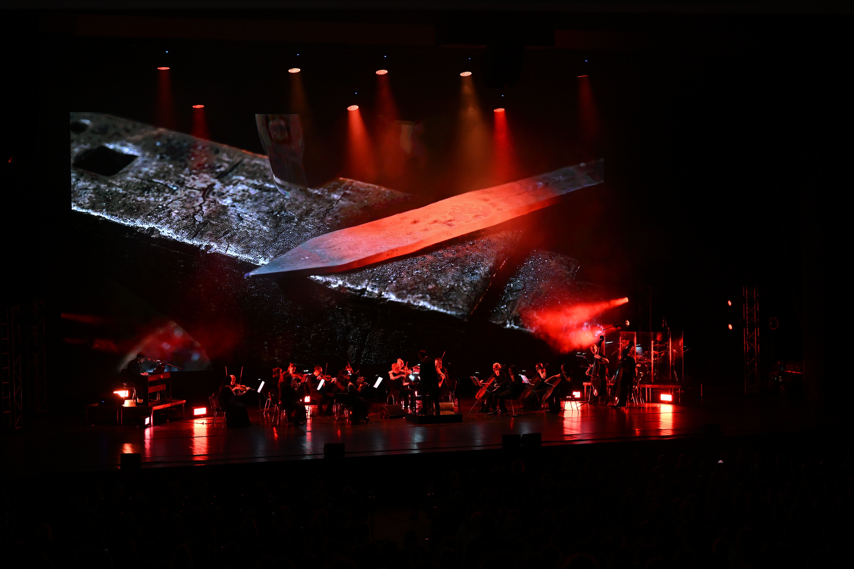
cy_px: 284
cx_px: 427
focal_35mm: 78
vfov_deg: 17.5
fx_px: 1850
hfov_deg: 26.0
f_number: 4
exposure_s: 1/60
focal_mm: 78
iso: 2500
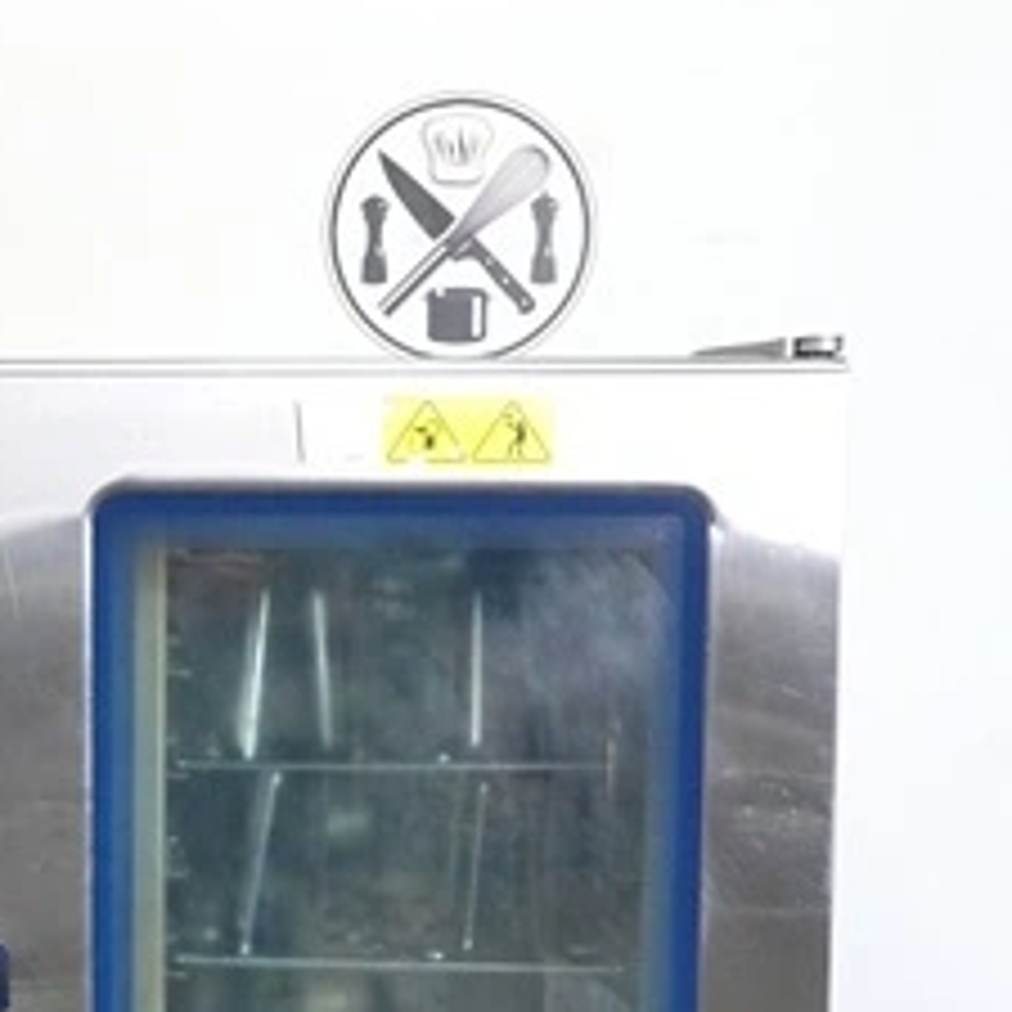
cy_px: 936
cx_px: 153
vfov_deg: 18.9
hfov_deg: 19.0
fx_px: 2977
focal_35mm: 90
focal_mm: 12.76
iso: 1000
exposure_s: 1/40
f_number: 3.5
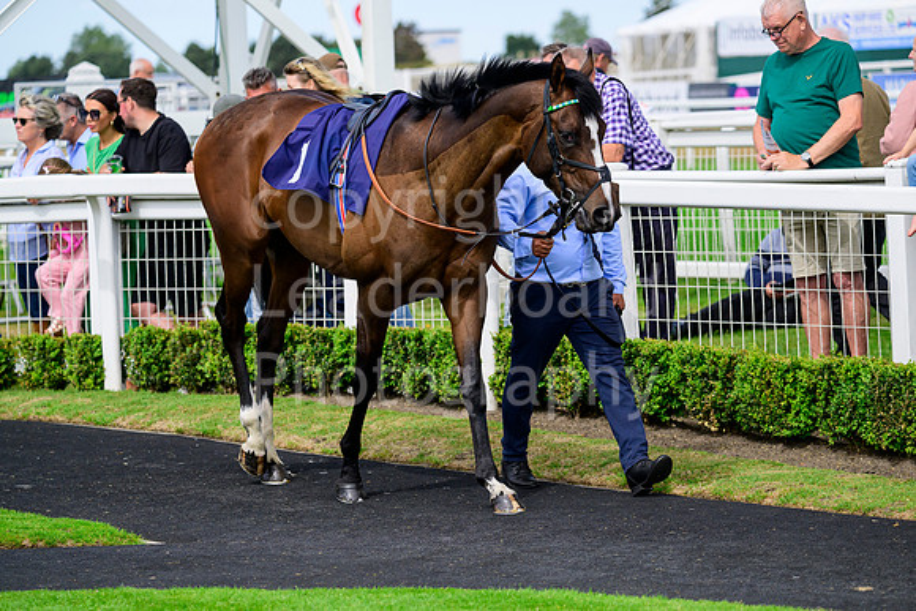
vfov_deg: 8.6
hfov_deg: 12.8
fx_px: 4072
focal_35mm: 160
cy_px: 306
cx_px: 458
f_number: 5
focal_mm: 160
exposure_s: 1/3200
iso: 800
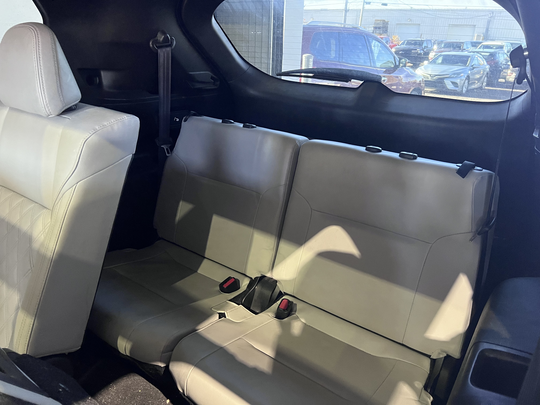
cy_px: 202
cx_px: 270
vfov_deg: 53.1
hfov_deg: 67.3
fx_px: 406
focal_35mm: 26
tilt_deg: -22.9
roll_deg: -2.5
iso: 640
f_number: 1.5
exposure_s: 1/33
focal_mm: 5.7
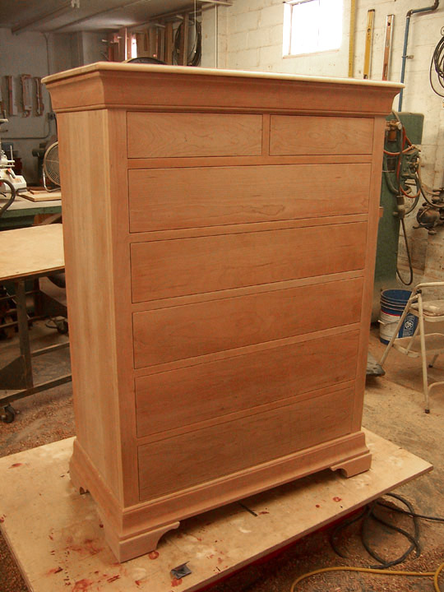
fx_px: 564
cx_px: 222
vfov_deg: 55.4
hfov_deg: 42.9
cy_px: 296
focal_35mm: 33
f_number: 3.4
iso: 140
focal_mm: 5.5
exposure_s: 1/10
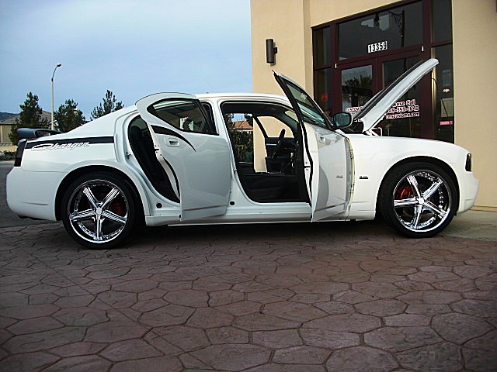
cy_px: 186
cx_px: 248
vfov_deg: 39.7
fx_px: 517
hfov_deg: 51.4
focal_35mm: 36
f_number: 2.8
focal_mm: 6.3
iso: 50
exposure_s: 1/320
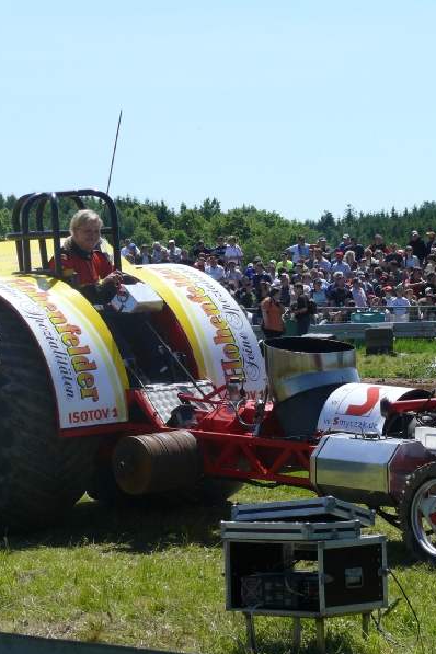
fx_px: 2761
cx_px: 256
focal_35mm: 152
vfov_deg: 13.5
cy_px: 328
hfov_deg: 9.0
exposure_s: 1/500
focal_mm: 23
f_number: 5.6
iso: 100
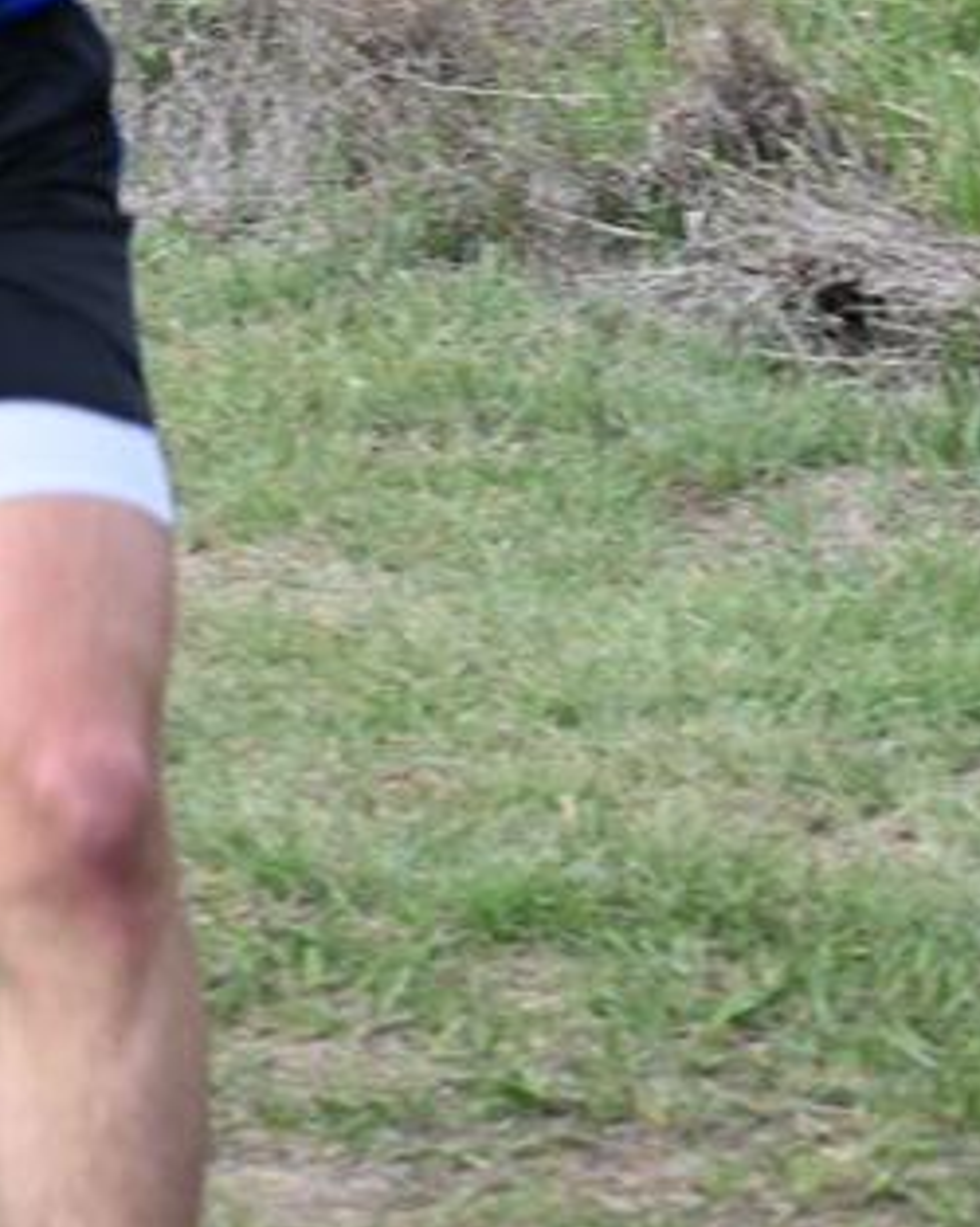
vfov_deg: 6.3
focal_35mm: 304
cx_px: 206
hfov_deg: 5.1
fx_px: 11032
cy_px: -78
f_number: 5.6
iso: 110
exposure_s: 1/250
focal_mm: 66
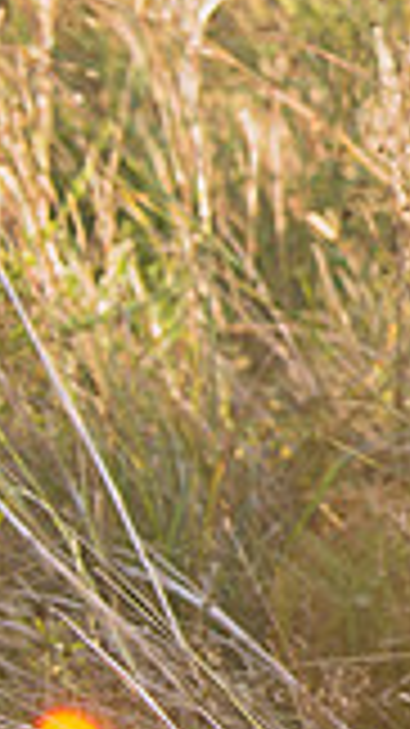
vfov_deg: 16.4
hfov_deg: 8.2
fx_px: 2535
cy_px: 331
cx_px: 1113
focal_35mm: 131
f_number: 4
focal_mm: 35
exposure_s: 1/200
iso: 200
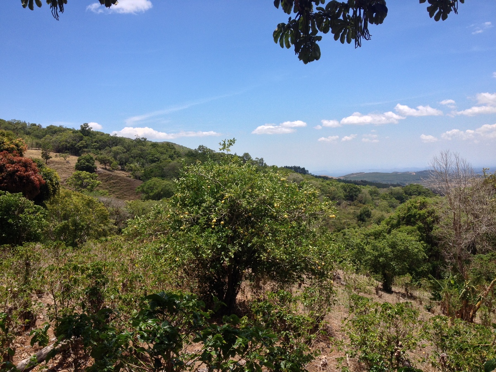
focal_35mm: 35
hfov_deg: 52.6
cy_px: 186
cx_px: 248
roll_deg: +2.1
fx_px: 502
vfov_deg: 40.7
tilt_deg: -6.1
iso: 50
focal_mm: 4.28
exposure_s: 1/1314
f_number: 2.4
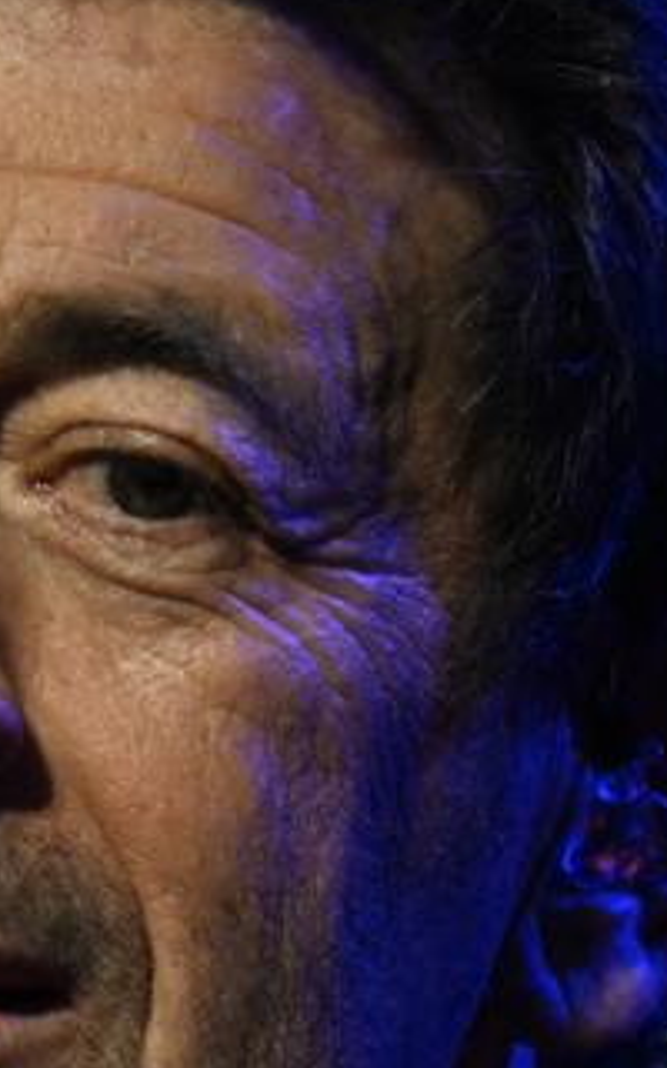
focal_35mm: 2295
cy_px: 968
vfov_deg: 0.9
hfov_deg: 0.6
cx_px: -323
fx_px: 66749
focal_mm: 600
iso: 2000
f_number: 6.3
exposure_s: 1/200
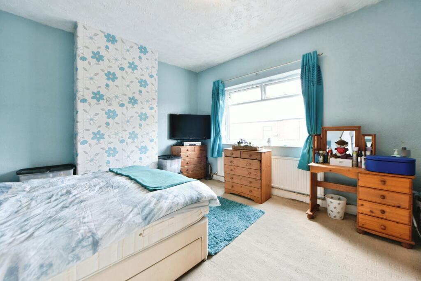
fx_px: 164
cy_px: 140
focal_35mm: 14
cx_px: 210
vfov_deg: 81.3
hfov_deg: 104.2
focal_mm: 14
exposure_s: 1/25
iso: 500
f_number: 5.6
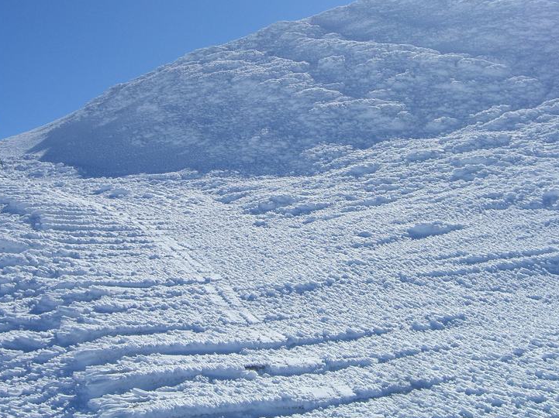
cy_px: 122
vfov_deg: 26.8
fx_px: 872
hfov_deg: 35.6
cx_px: 289
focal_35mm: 54
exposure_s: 1/500
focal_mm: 7.9
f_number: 8
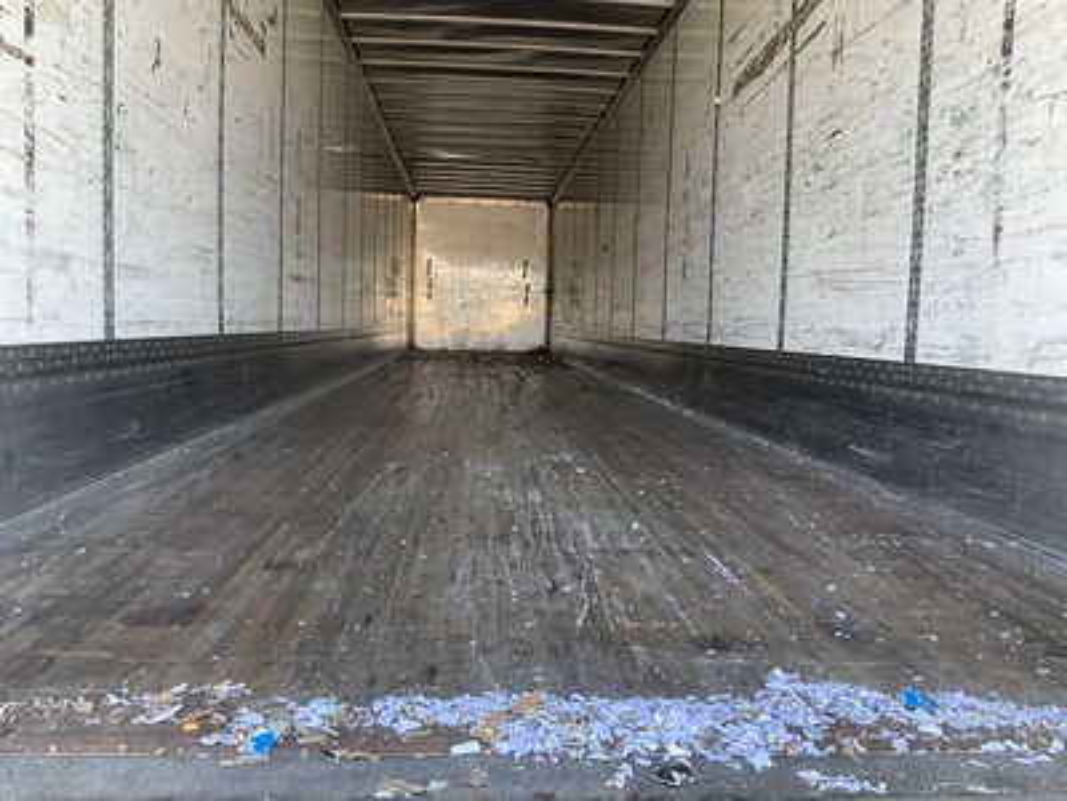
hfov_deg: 61.7
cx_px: 534
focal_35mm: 29
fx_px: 894
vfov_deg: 48.2
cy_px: 400
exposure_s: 1/122
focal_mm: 3
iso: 40
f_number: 1.8
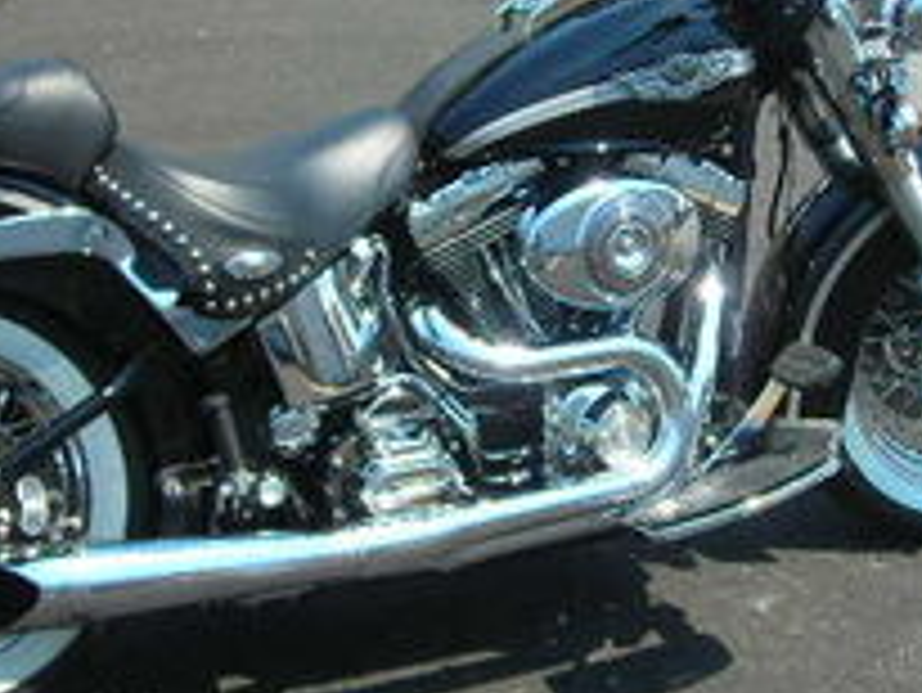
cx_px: 450
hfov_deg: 26.3
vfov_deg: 19.9
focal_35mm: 74
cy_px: 266
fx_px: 1972
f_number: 3.2
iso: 50
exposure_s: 1/392
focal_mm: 6.3
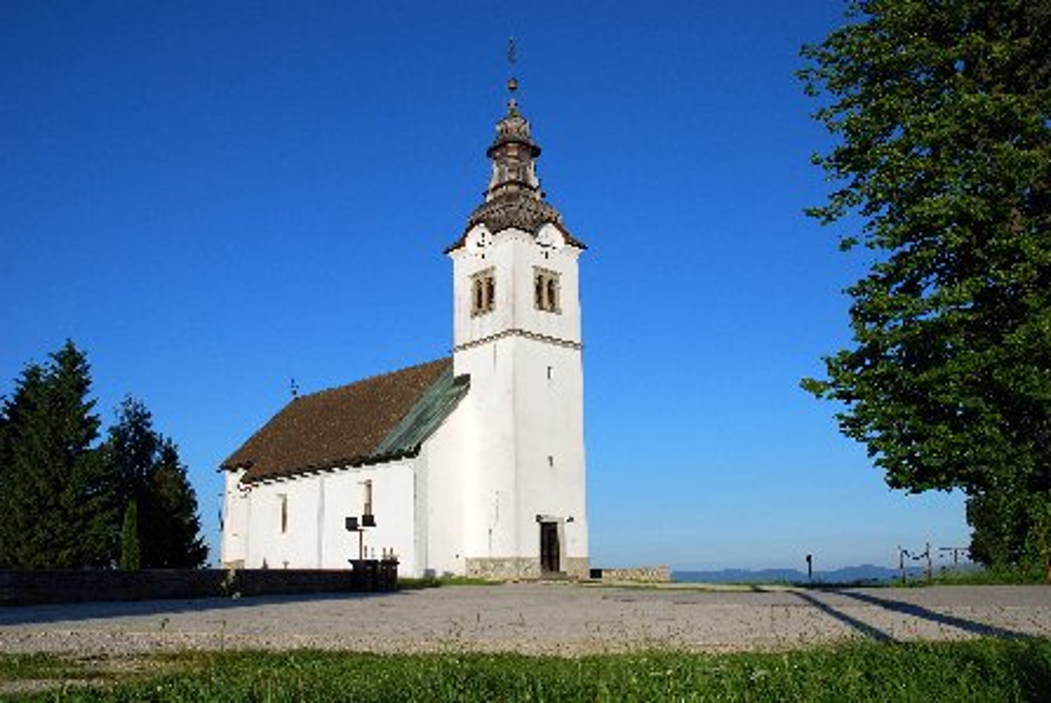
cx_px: 526
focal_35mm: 33
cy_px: 352
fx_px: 964
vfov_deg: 40.1
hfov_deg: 57.2
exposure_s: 1/250
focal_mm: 22
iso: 140
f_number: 10
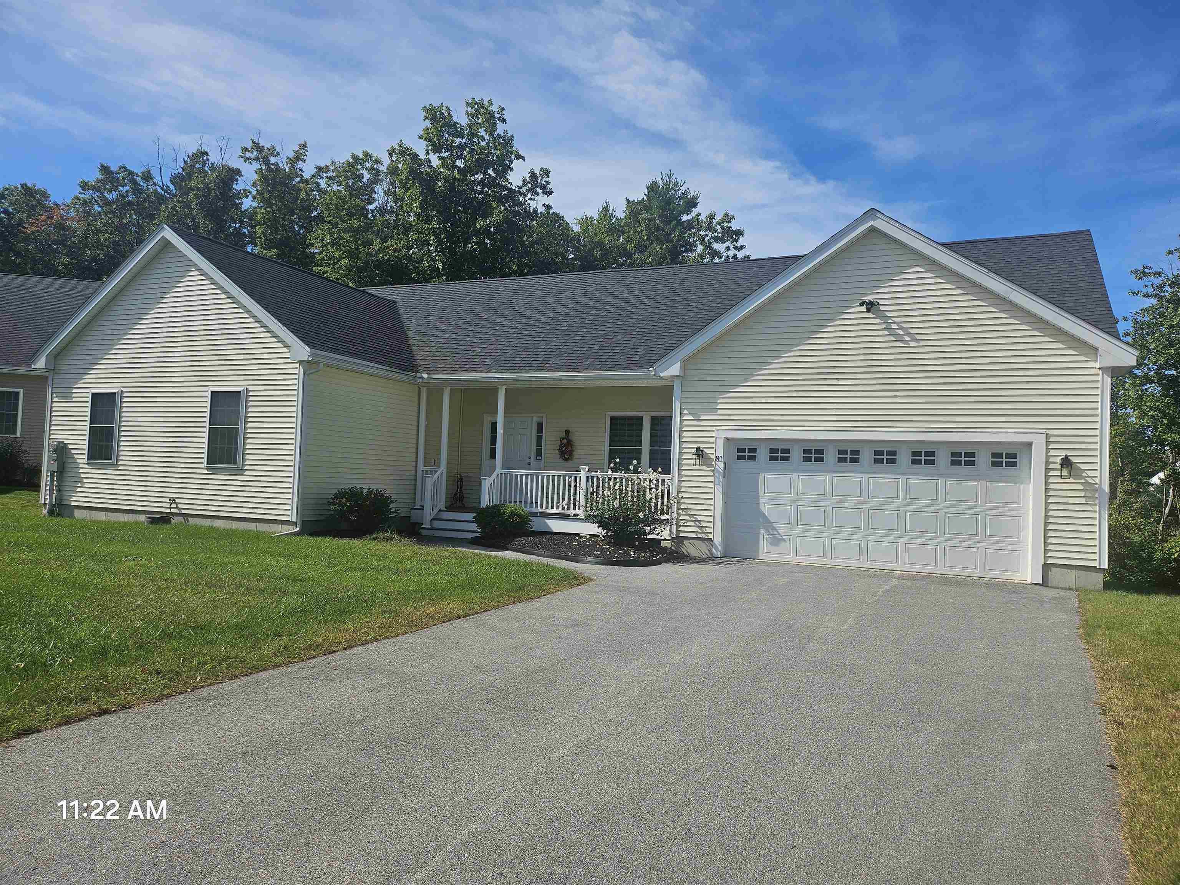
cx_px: 590
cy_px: 442
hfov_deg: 71.6
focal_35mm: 24
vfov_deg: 56.8
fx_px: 818
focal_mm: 5
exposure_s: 1/4244
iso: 50
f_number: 1.8
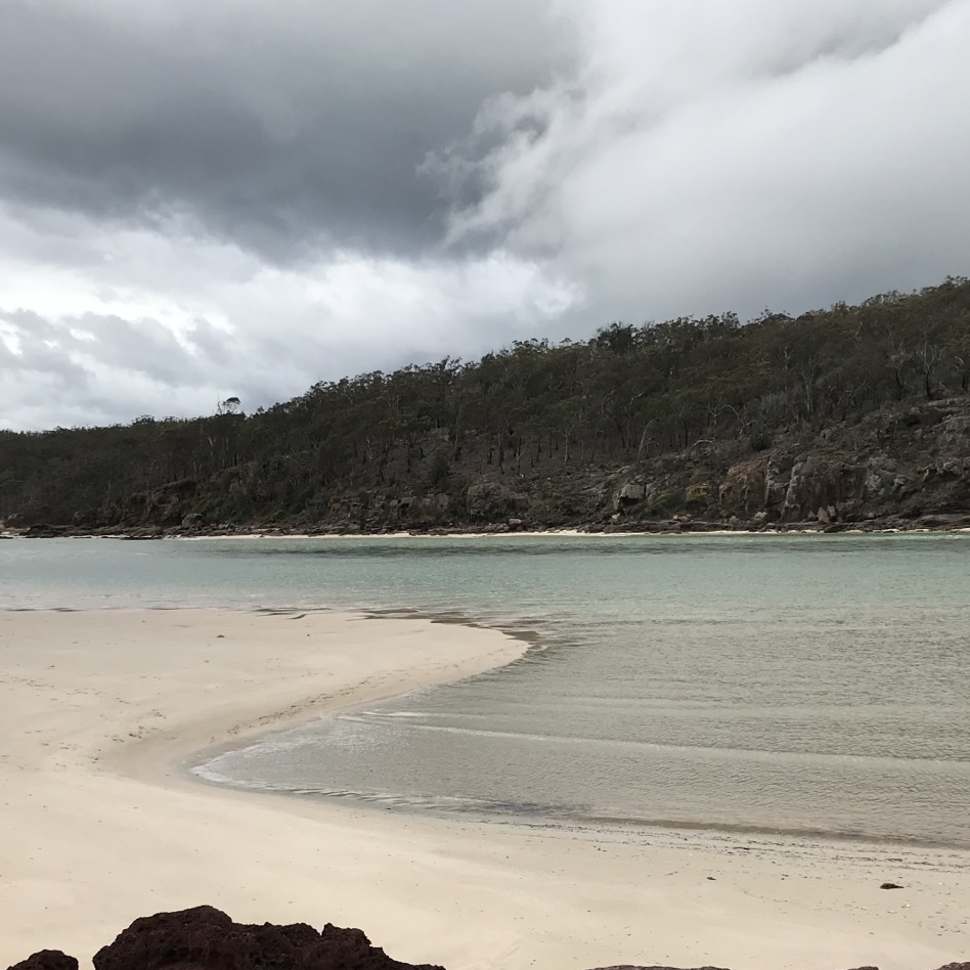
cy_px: 657
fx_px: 1490
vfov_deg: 35.7
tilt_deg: -5.2
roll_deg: +0.3
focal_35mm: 47
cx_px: 465
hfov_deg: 36.1
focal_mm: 3.99
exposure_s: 1/2519
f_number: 1.8
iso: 20
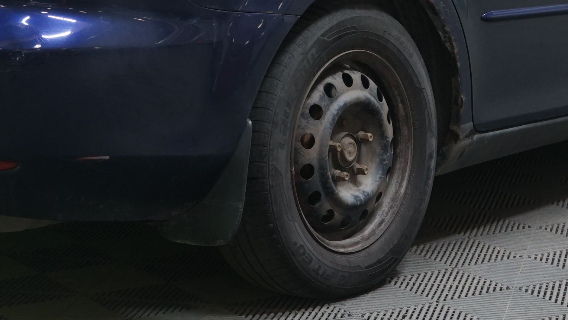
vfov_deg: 10.3
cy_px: -60
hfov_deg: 18.5
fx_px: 1747
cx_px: 246
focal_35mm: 116
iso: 800
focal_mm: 43
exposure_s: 1/20
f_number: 5
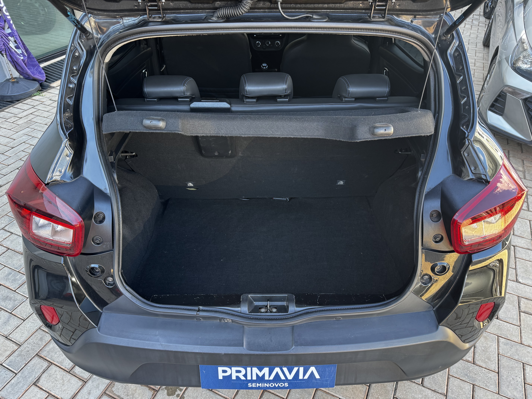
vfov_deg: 56.8
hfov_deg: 71.6
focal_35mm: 24
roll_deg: -1.6
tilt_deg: -39.6
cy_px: 200
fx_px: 369
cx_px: 266
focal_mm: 6.76
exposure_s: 1/121
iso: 160
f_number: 1.78
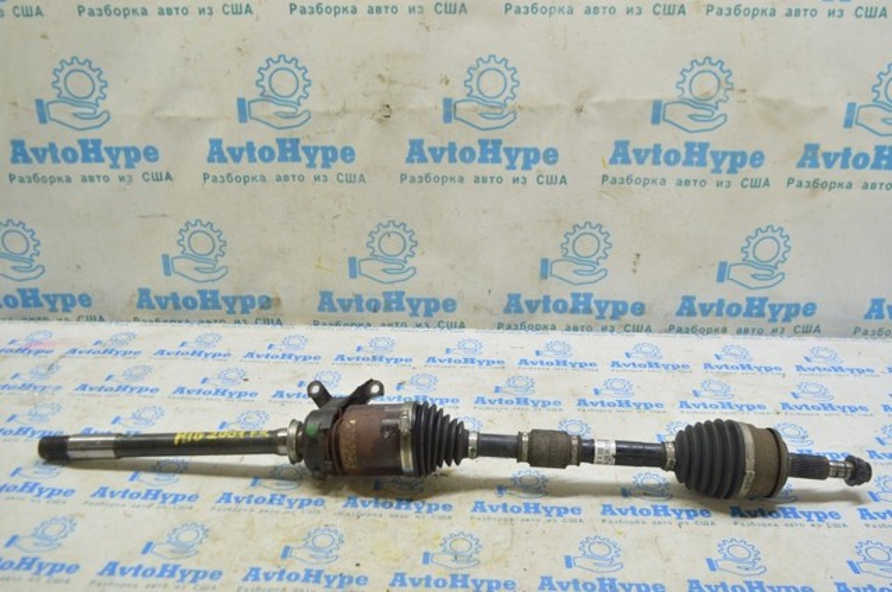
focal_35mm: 30
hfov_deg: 62.0
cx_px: 446
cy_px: 296
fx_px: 742
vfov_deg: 43.5
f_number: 5.6
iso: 400
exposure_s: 1/20
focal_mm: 20
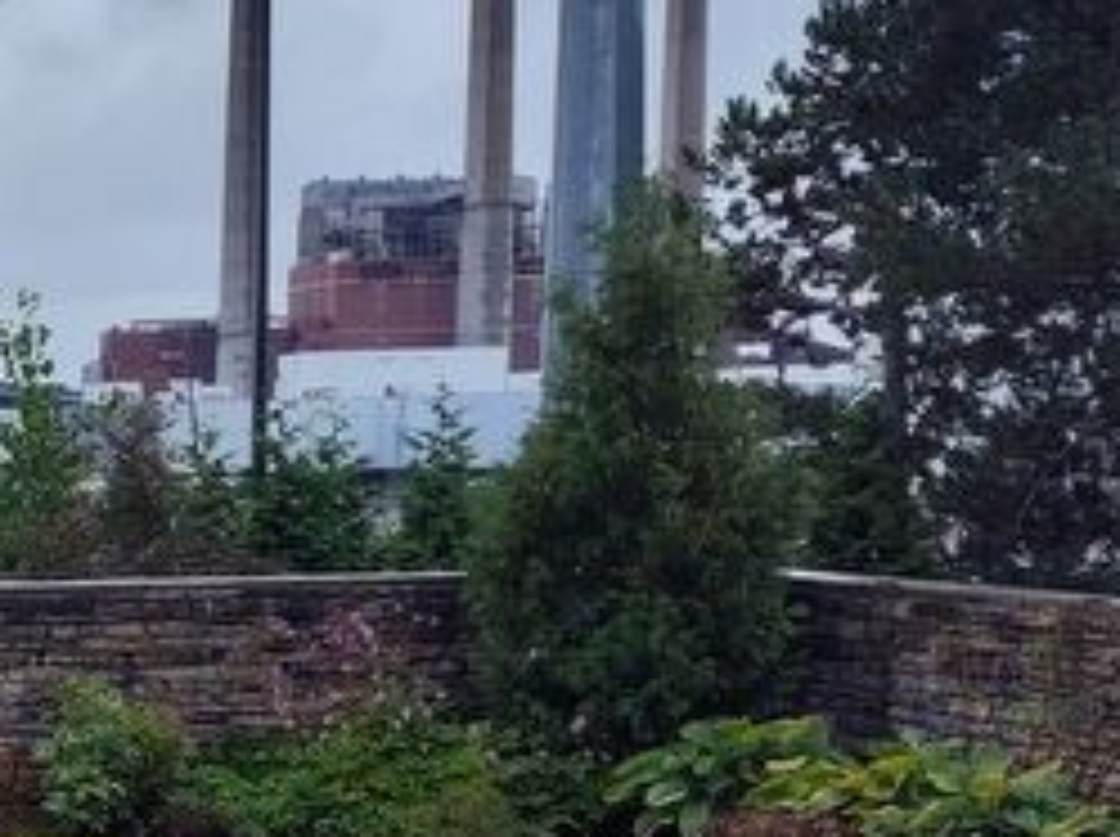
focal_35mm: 74
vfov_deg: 19.5
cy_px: 734
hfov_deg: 21.8
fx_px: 2391
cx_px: -576
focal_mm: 5.56
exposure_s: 1/2087
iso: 100
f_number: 1.8
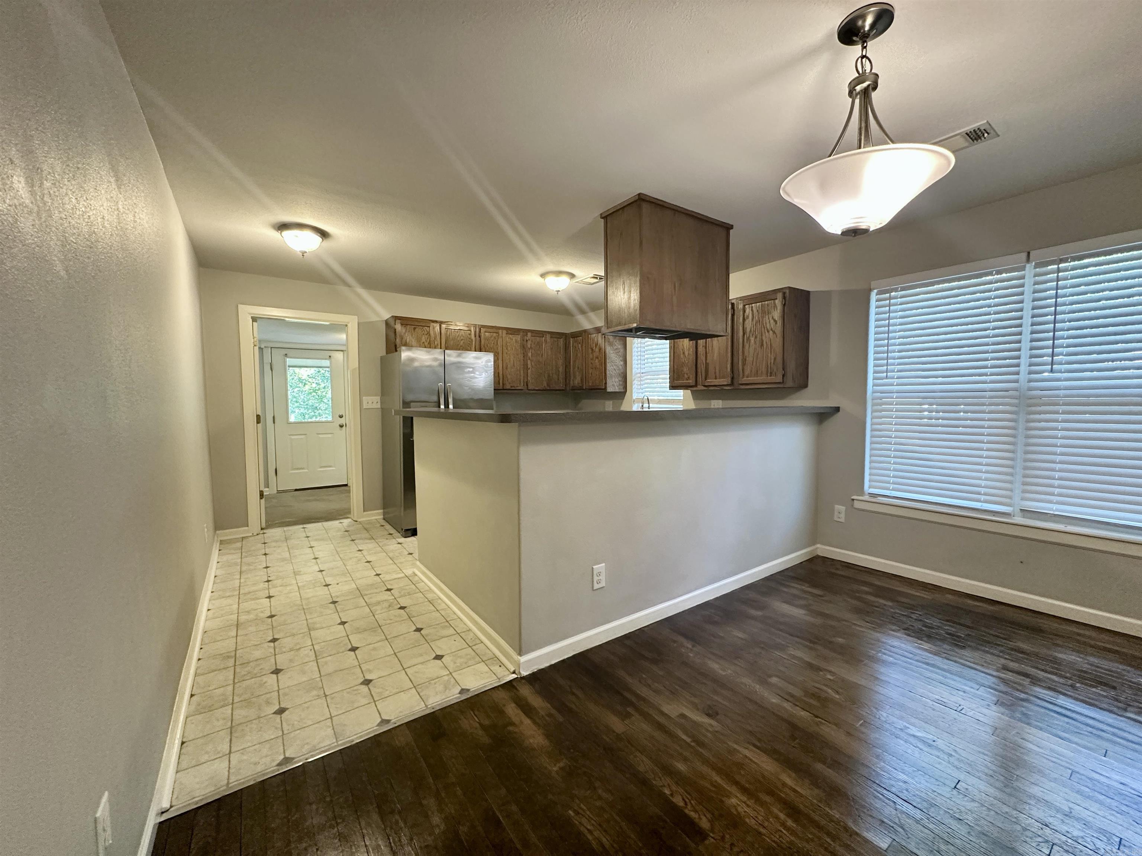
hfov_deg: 102.1
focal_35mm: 14
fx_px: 462
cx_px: 571
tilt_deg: -2.8
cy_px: 428
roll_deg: -0.1
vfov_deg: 85.7
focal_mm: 2.22
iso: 400
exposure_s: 1/60
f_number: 2.2
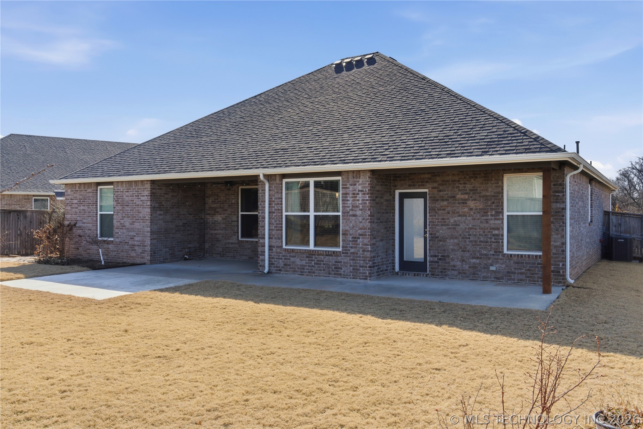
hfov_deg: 65.5
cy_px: 214
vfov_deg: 46.4
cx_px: 322
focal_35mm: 28
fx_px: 500
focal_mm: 28
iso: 800
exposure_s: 1/8000
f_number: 10
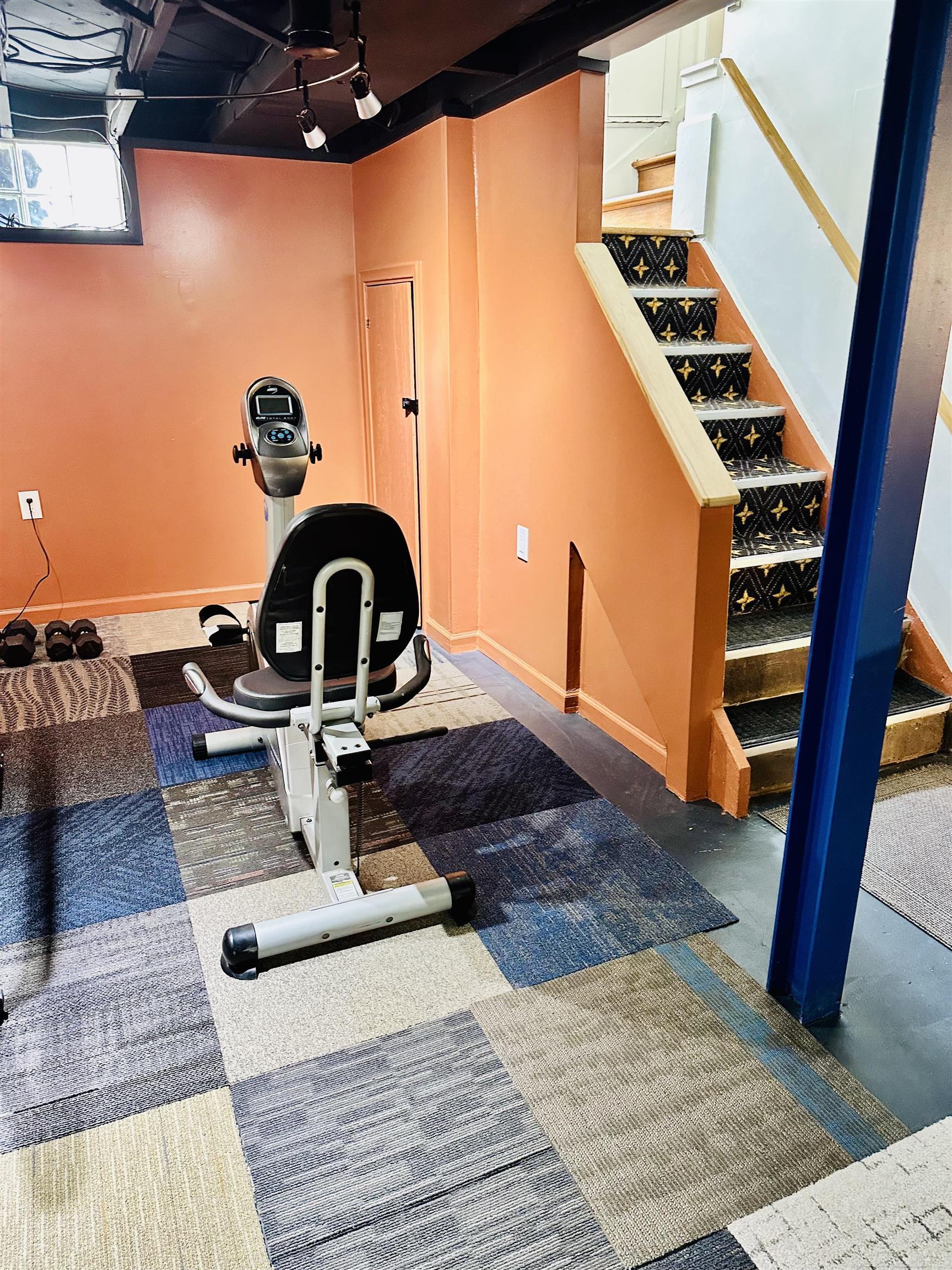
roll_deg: -0.8
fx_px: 880
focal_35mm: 24
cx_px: 476
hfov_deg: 56.8
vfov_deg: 71.6
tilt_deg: -18.6
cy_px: 635
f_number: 1.78
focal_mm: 6.86
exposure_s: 1/60
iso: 400
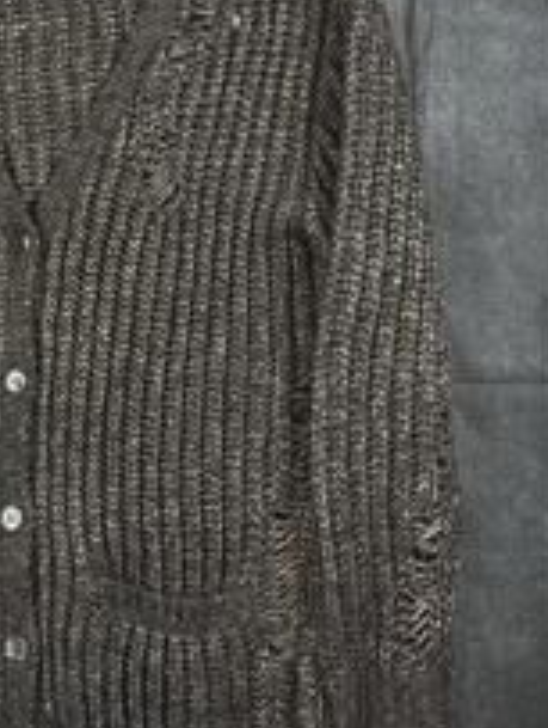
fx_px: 947
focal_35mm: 45
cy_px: 290
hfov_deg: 30.7
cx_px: 47
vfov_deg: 41.8
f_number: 1.78
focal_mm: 6.76
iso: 200
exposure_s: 1/120
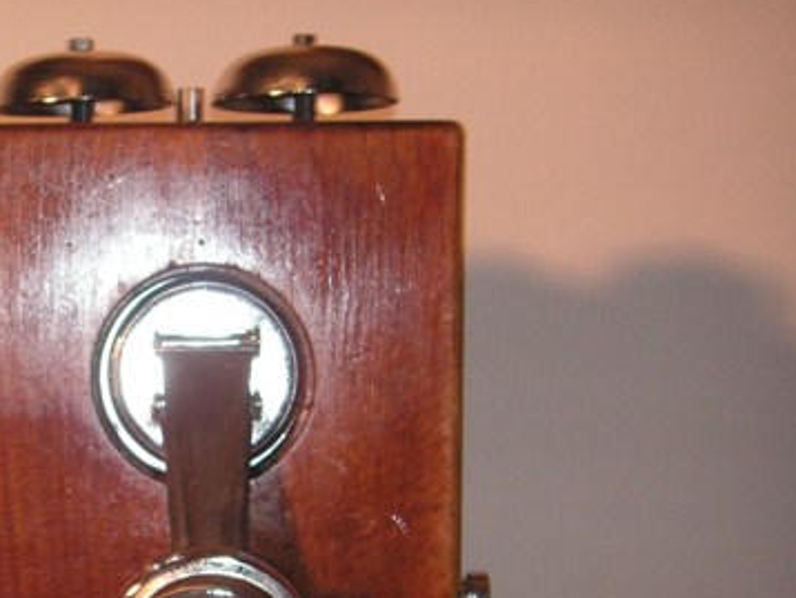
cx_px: 100
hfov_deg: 22.8
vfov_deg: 17.4
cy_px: 502
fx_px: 1933
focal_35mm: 84
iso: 160
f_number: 3.6
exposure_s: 1/45
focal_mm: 7.7
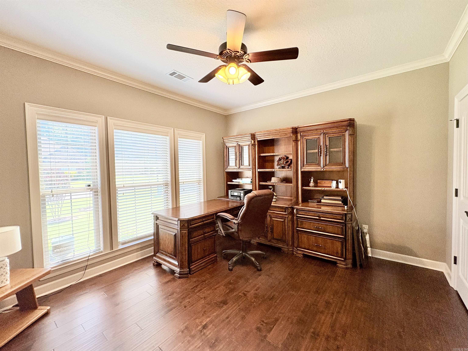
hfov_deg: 102.1
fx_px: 189
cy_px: 176
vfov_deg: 85.7
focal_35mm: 14
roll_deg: +2.0
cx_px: 234
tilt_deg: -0.8
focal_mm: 2.22
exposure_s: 1/120
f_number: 2.2
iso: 250
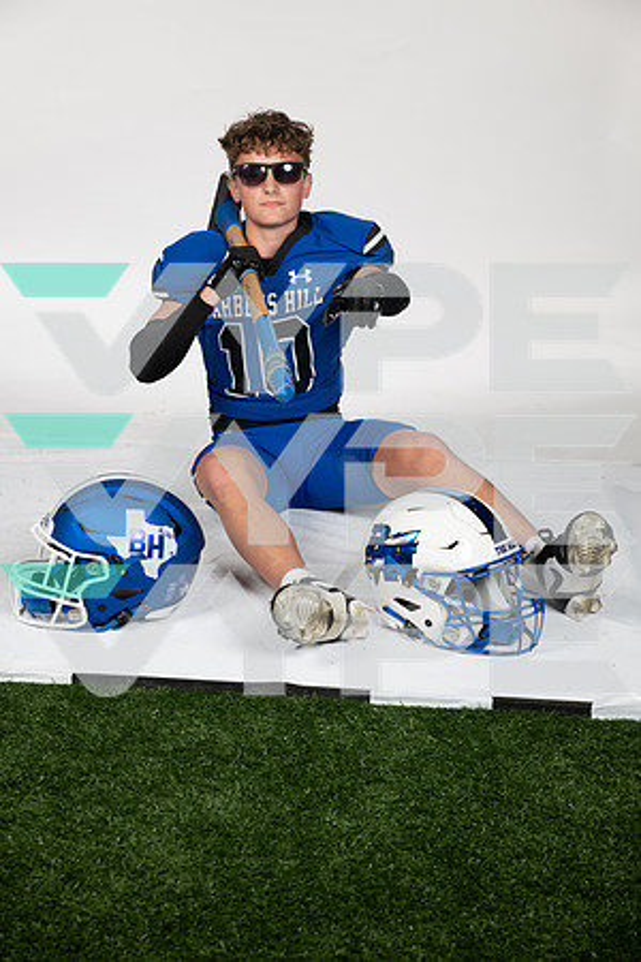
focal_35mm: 62
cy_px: 481
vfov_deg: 32.4
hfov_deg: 21.9
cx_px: 320
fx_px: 1656
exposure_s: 1/400
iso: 250
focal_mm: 62
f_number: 7.1
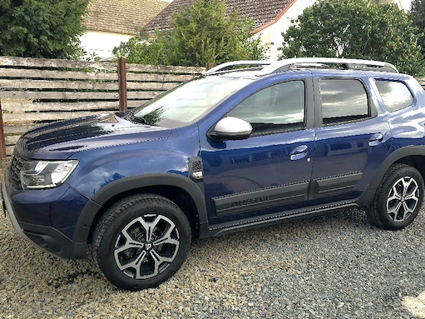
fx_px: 331
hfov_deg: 65.3
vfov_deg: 51.1
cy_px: 134
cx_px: 223
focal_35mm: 27
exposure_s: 1/50
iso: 40
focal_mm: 6.3
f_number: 1.7
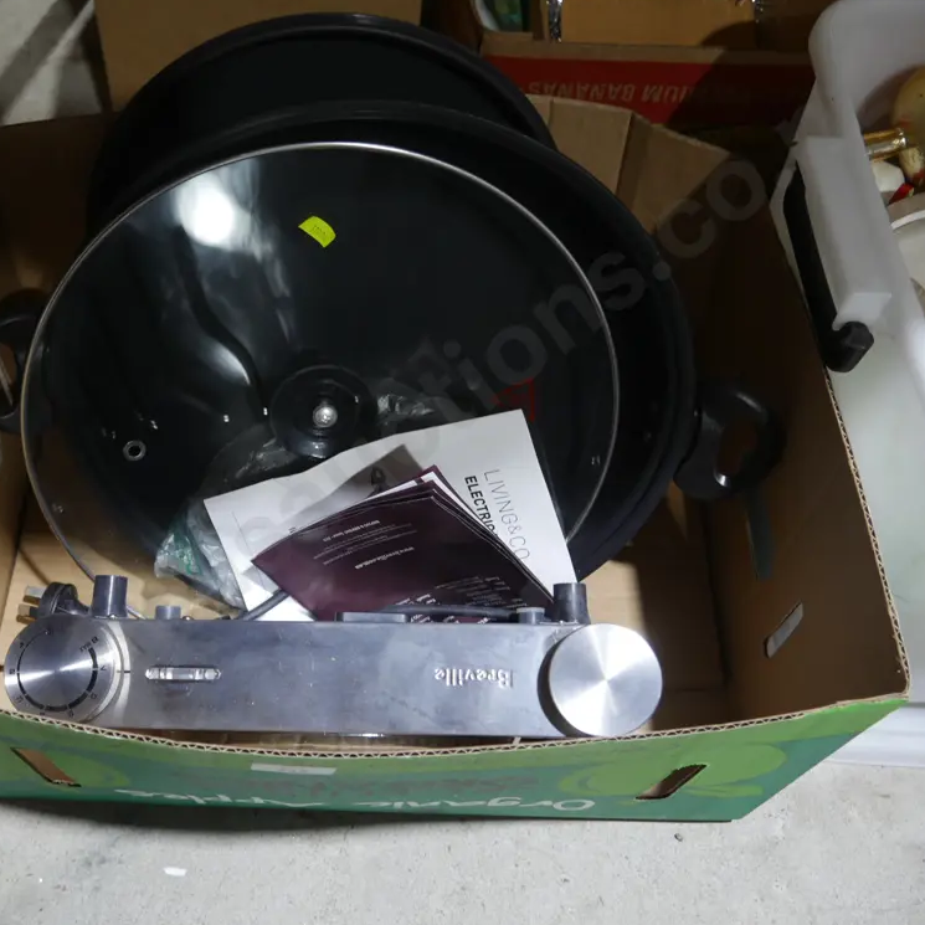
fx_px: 1028
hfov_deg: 48.1
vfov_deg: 48.5
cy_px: 466
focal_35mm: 34
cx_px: 368
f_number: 3.5
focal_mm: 14
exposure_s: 1/60
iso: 320
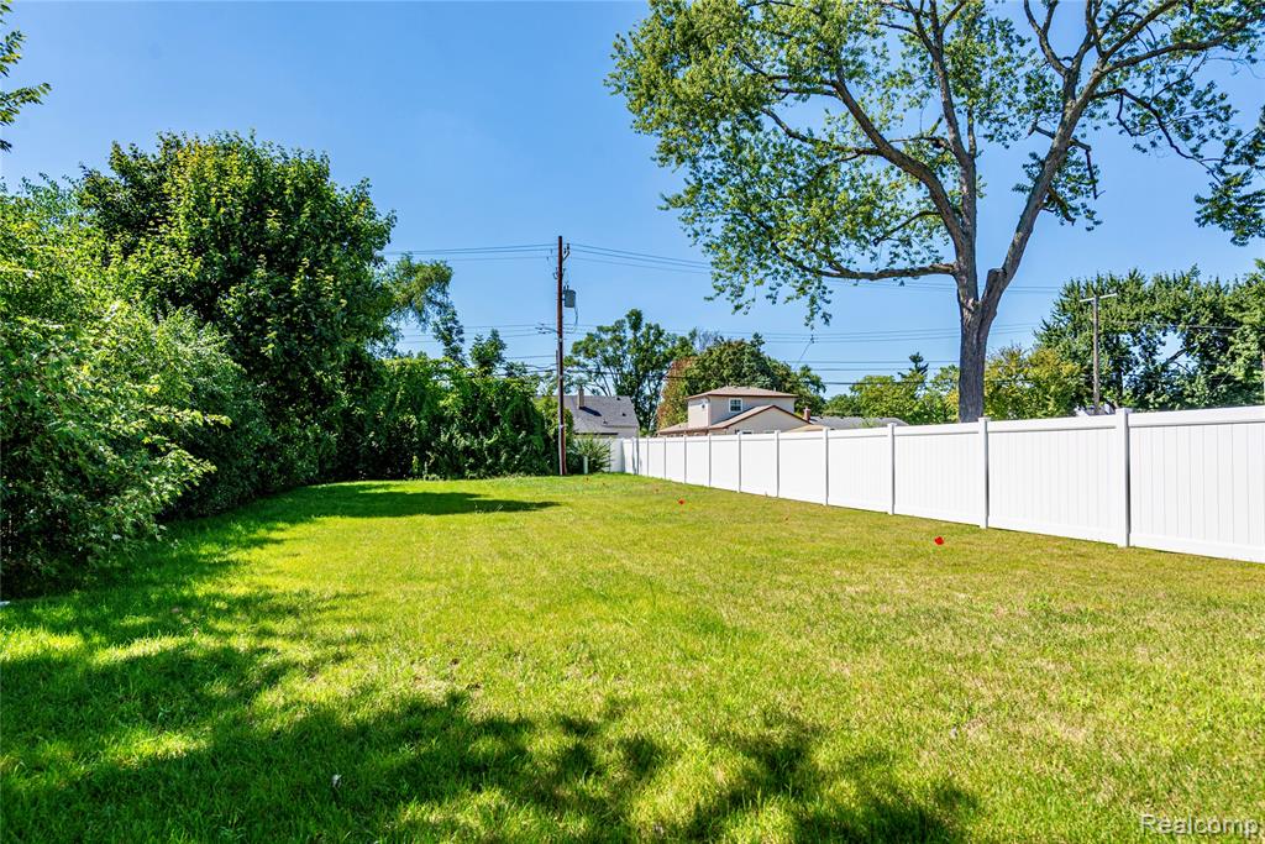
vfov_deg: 64.6
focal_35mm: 19
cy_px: 422
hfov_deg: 86.9
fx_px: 668
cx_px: 632
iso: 400
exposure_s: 1/1250
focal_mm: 19
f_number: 7.1
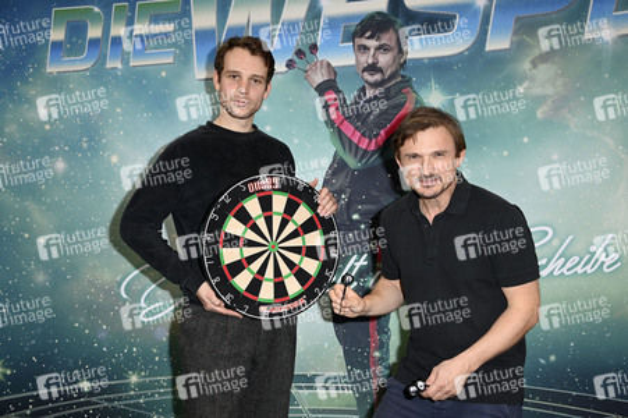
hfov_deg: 43.6
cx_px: 314
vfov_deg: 29.8
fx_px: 784
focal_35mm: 45
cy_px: 209
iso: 500
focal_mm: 45
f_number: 5.6
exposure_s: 1/200
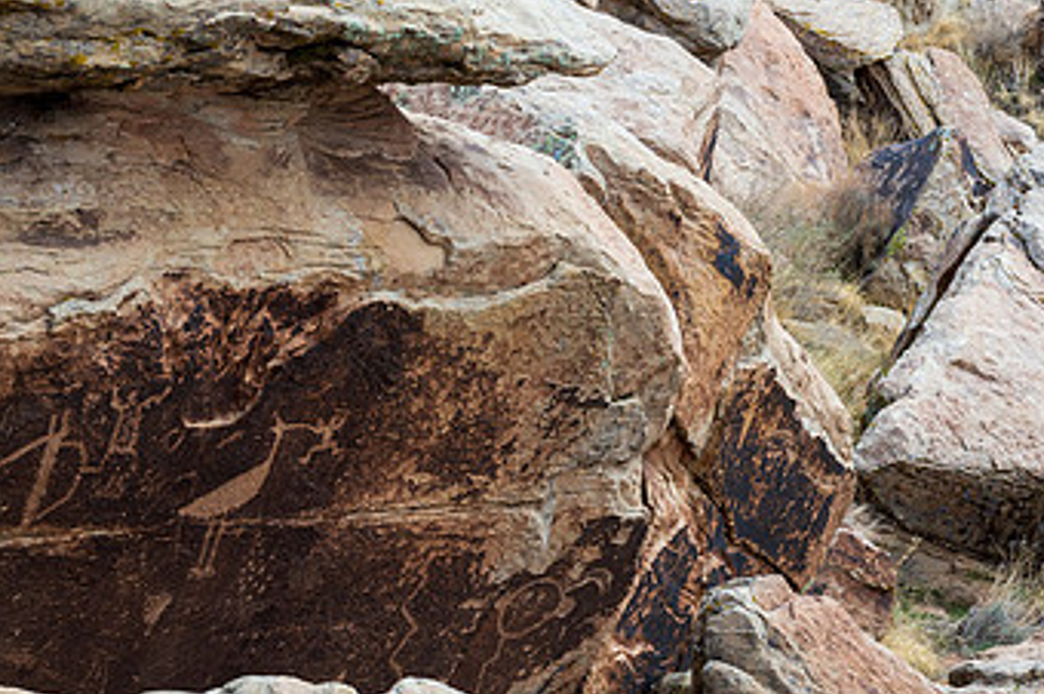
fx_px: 3911
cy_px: 380
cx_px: 282
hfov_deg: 15.1
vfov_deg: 10.1
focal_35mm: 135
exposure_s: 1/320
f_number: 18
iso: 720
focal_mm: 70
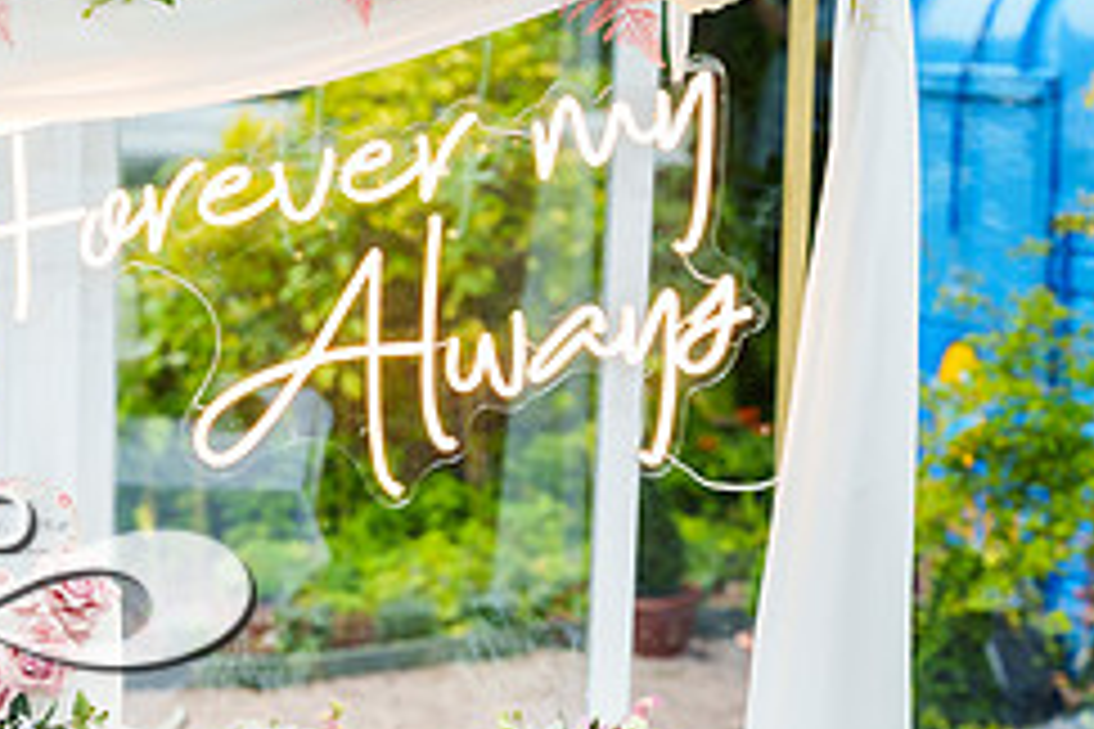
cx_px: -59
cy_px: 623
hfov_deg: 16.2
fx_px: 3738
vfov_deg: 11.1
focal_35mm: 123
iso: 400
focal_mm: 51
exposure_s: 1/250
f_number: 3.5
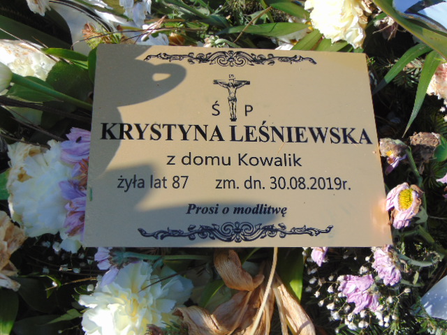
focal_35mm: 42
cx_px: 224
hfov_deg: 44.8
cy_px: 168
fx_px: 542
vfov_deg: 34.3
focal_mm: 7.6
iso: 80
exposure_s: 1/800
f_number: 3.3
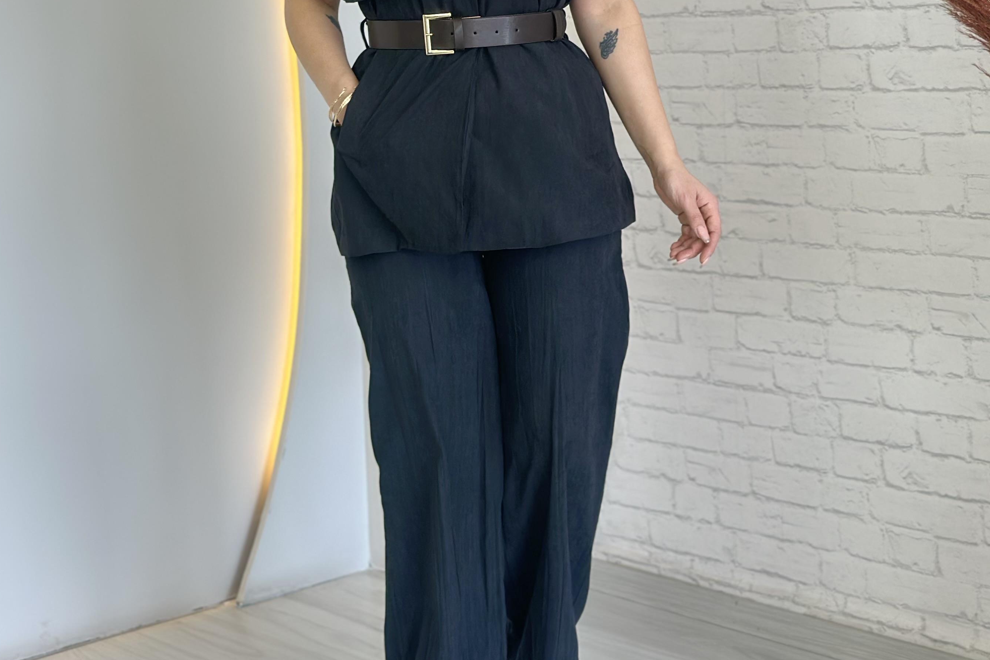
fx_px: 2062
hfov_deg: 27.0
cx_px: 488
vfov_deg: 18.1
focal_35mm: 75
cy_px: 197
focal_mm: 6.86
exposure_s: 1/100
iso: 64
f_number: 1.78
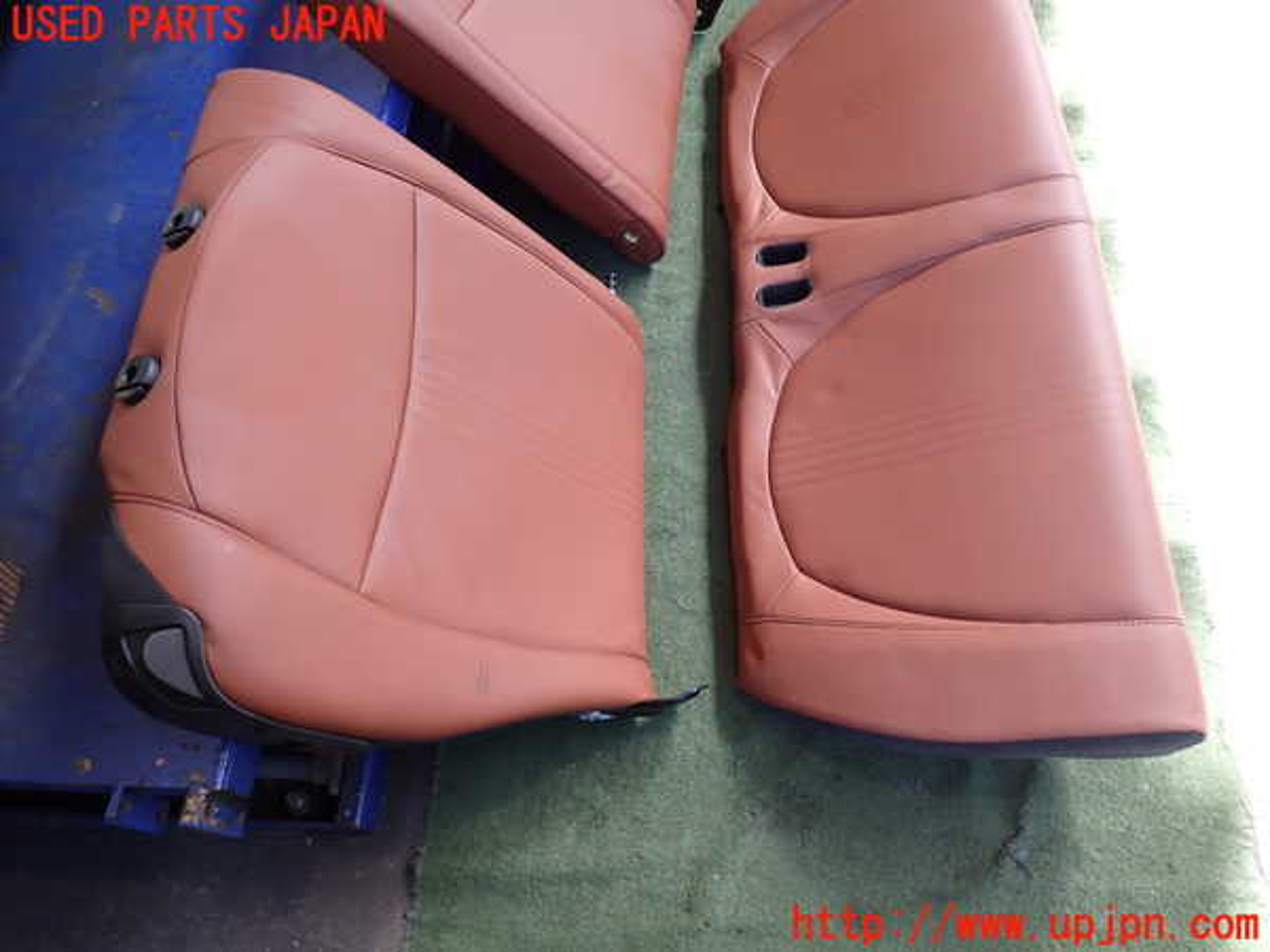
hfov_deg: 69.4
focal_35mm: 25
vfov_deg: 54.9
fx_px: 917
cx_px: 635
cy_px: 476
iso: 125
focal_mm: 4.5
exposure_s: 1/125
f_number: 2
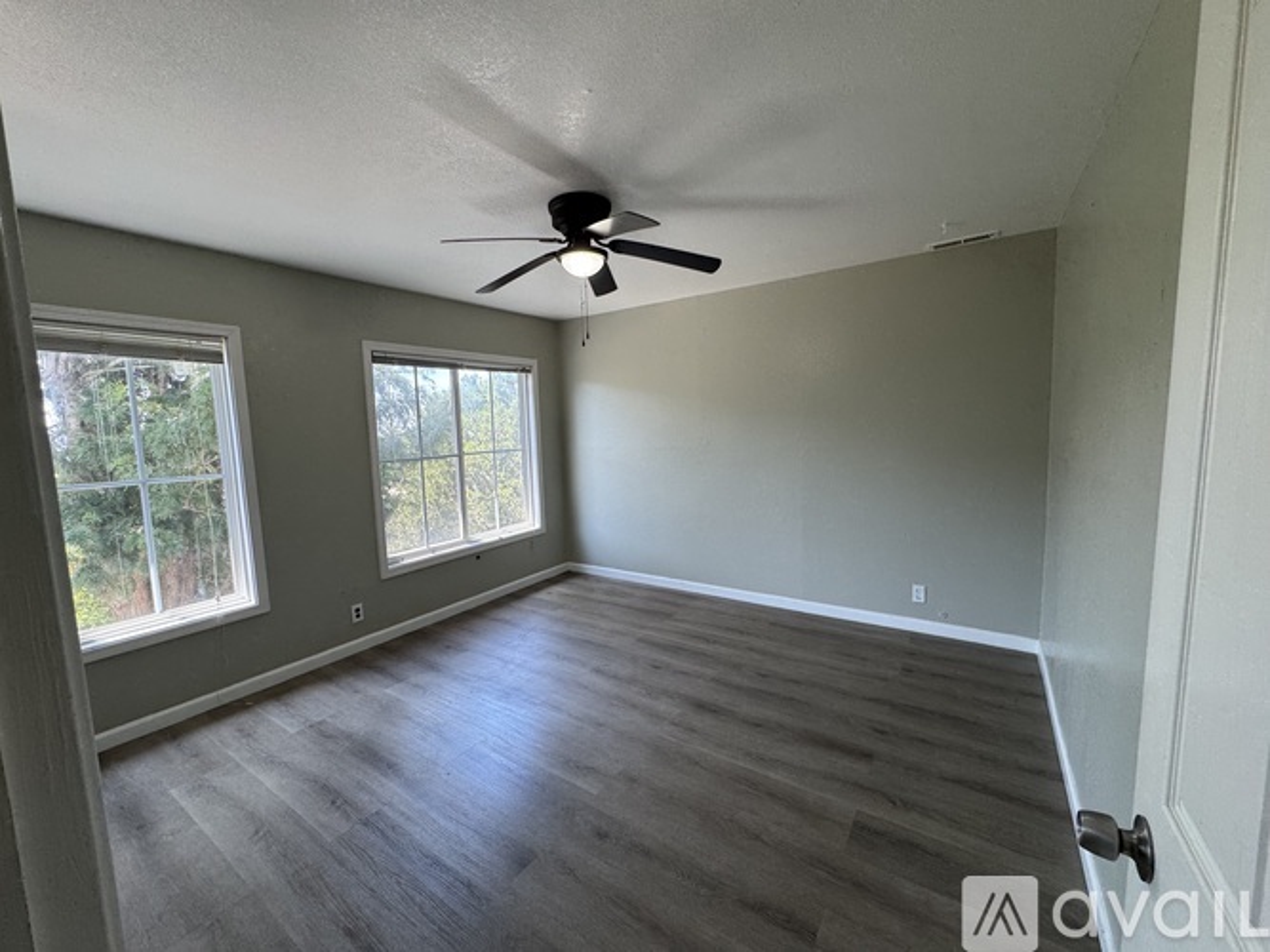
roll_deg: +2.7
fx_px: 514
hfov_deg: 102.1
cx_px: 635
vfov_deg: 85.7
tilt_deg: -5.5
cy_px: 476
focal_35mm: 14
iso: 80
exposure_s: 1/120
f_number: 2.2
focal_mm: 2.22
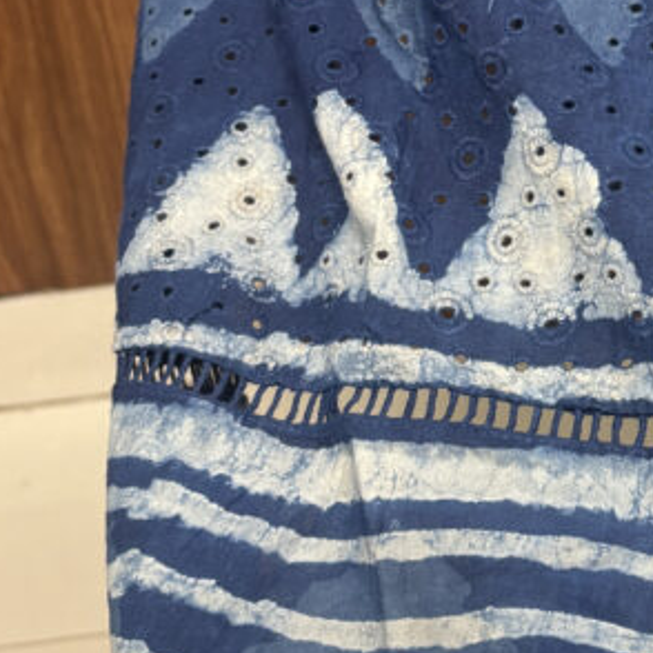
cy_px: 190
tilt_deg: -25.7
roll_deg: +4.6
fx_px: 1558
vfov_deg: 23.5
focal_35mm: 73
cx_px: 624
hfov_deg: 22.9
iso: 200
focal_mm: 5.96
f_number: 1.6
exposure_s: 1/50
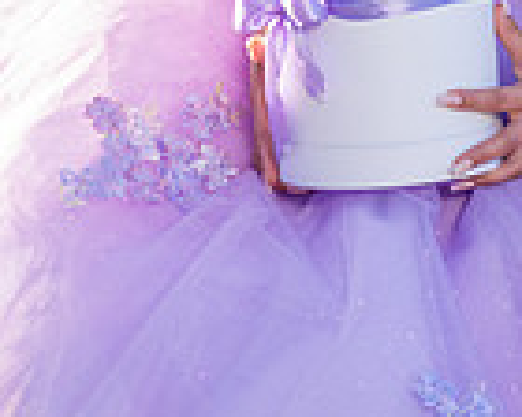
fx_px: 4218
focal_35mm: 273
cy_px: -240
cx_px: 455
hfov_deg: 7.1
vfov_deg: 5.6
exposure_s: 1/200
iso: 200
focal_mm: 70
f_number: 5.6
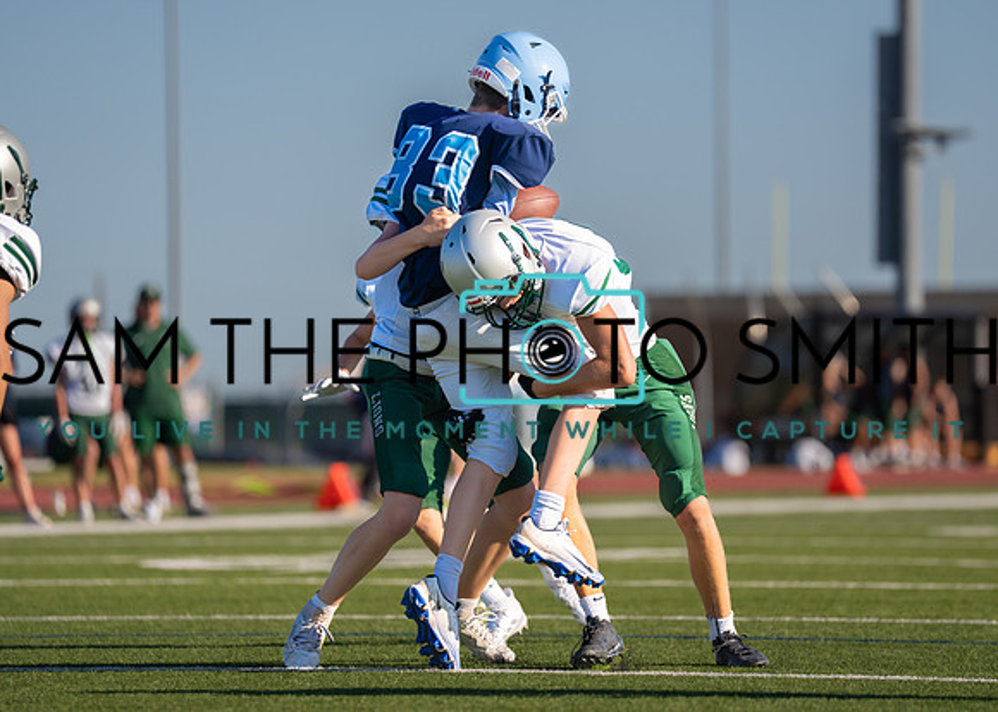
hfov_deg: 8.3
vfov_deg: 5.9
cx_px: 568
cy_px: 359
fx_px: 6868
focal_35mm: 242
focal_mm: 200
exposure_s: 1/4000
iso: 250
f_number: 2.8
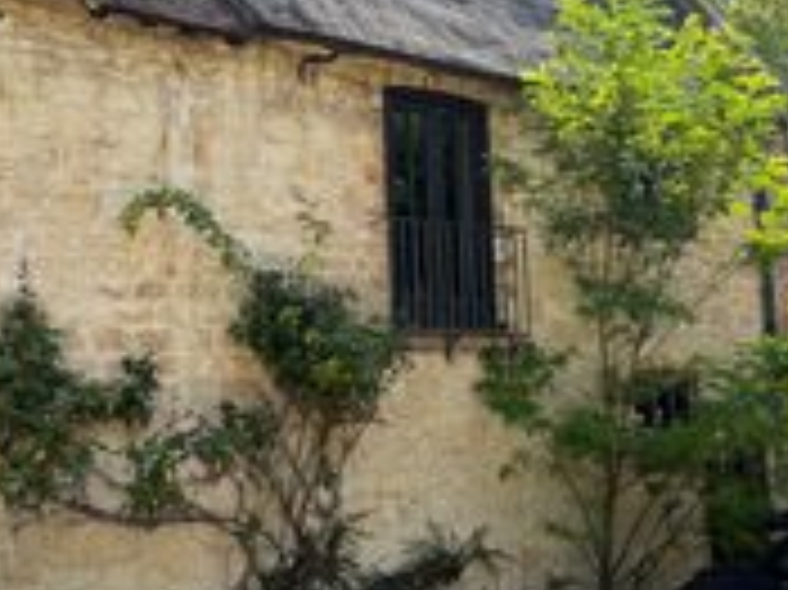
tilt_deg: +6.5
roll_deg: +2.1
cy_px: 284
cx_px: 410
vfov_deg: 26.5
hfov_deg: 35.0
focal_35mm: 55
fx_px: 1251
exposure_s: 1/912
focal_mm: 6.76
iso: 80
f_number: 1.78
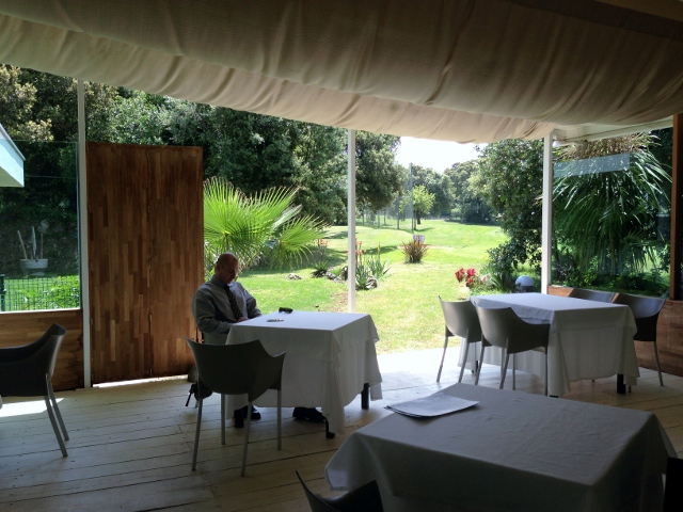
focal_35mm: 33
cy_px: 256
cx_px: 342
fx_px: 651
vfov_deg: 42.9
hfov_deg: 55.4
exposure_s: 1/371
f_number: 2.4
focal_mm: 4.13
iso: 50
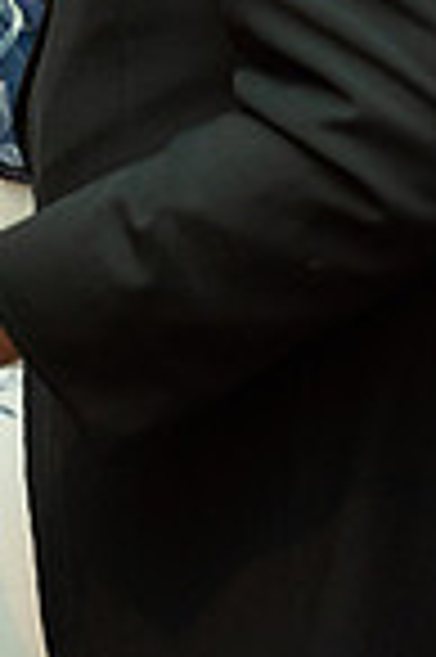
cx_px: -45
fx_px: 3478
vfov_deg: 10.4
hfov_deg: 7.1
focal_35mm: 191
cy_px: -315
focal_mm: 62
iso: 3200
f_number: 3.2
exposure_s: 1/125
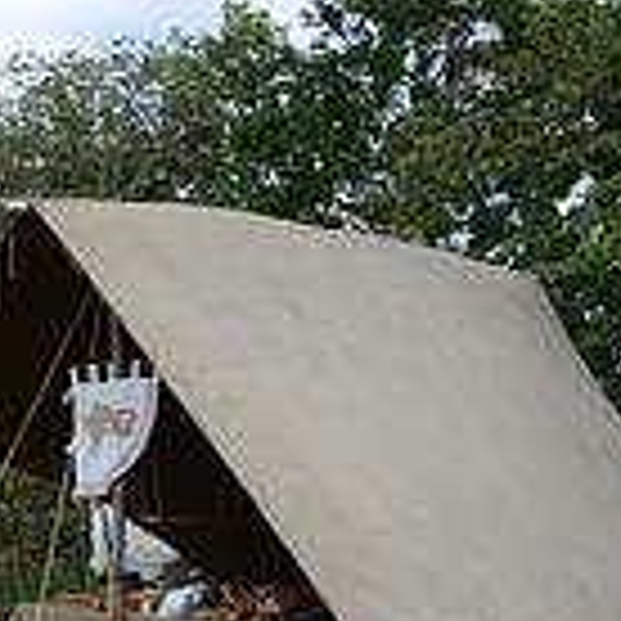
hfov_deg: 29.1
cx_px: 284
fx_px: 1197
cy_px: 560
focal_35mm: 59
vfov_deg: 28.0
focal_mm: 24
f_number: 8
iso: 1000
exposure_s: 1/800
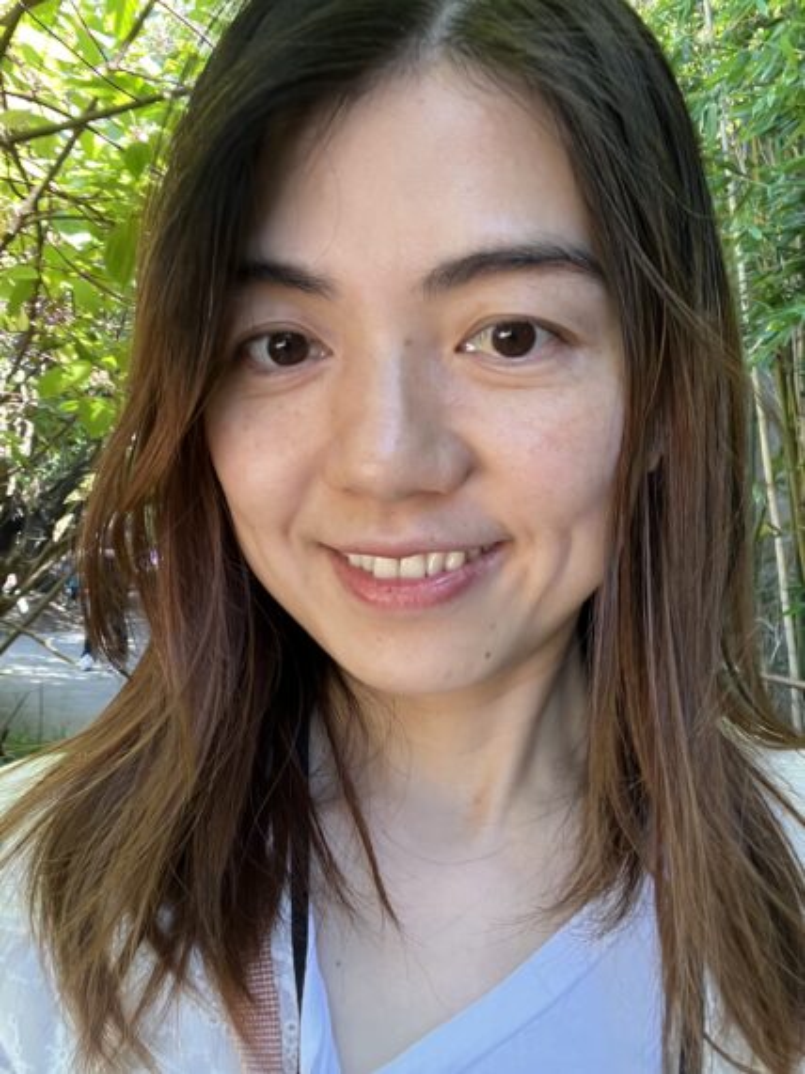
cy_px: 537
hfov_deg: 46.8
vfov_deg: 60.0
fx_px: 931
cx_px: 402
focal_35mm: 30
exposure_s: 1/66
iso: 100
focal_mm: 2.71
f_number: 2.2
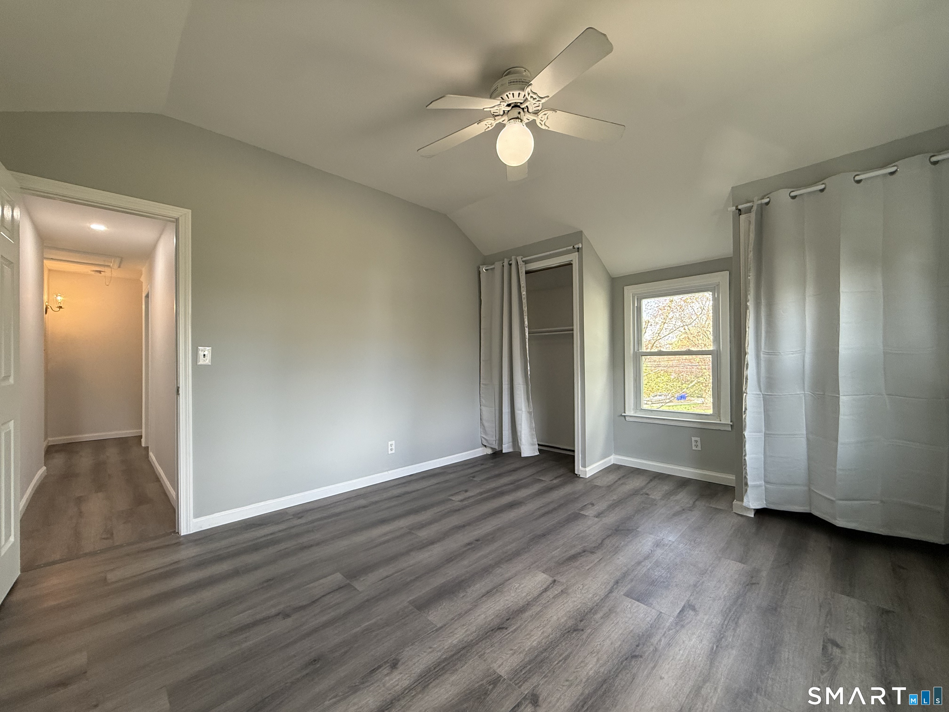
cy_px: 356
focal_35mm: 14
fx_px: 384
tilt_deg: +1.0
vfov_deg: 85.7
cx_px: 474
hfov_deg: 102.1
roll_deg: +0.6
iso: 160
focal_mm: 2.22
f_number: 2.2
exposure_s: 1/99
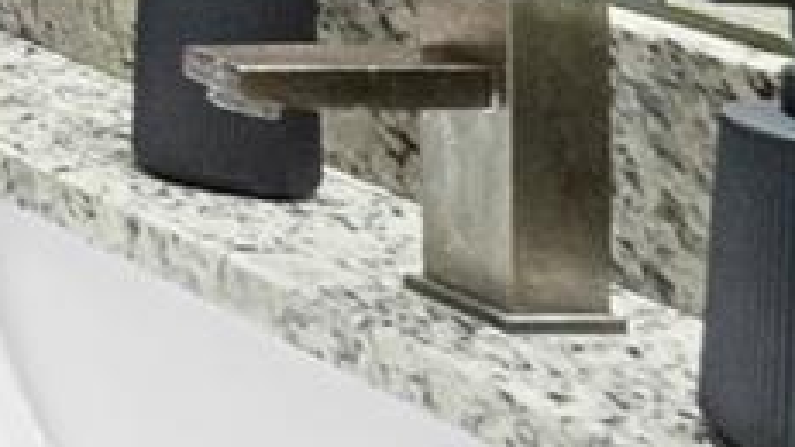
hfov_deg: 10.5
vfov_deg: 9.1
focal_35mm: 120
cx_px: -1752
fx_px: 2522
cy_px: -633
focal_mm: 16.5
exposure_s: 1/6
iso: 2000
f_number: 9
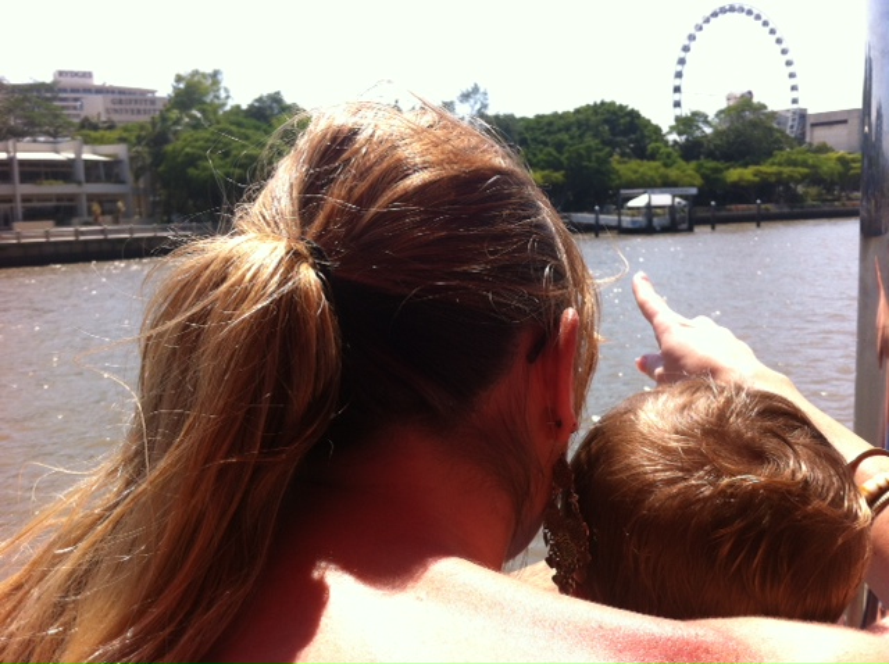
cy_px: 332
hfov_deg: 52.7
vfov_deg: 40.6
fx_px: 898
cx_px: 444
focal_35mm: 35
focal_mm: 3.85
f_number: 2.8
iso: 80
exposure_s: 1/973
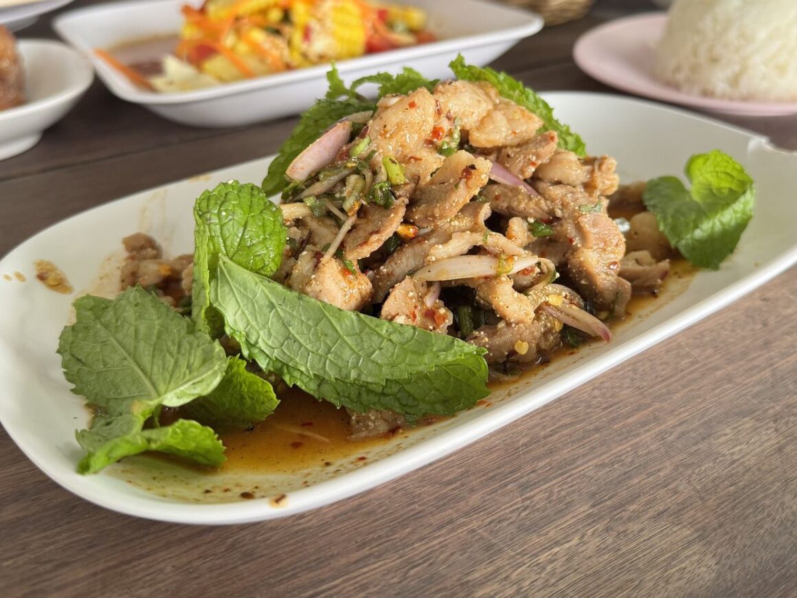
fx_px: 553
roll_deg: +1.6
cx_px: 398
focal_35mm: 24
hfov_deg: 71.6
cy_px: 299
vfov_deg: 56.8
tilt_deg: -26.6
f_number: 1.78
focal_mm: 6.76
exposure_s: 1/121
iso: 125
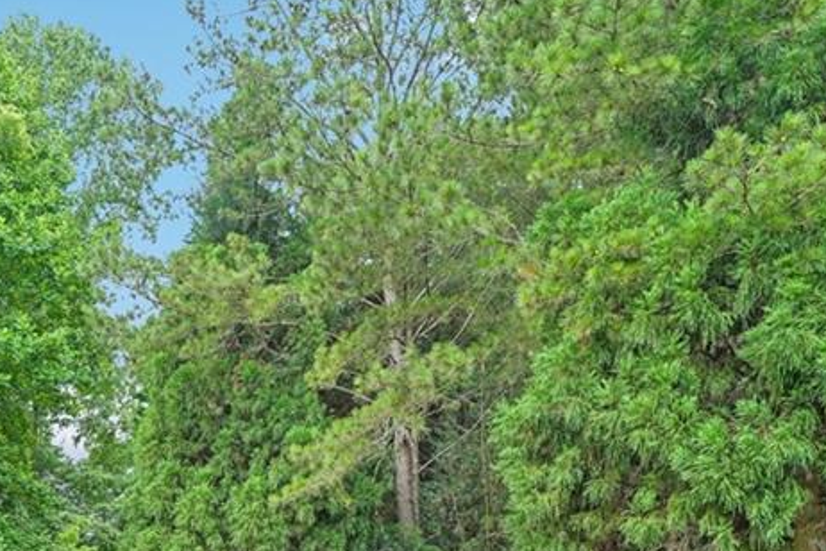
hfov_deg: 56.8
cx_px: 191
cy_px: 568
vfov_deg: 37.2
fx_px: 711
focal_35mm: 31
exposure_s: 1/30
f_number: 8
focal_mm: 14
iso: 100
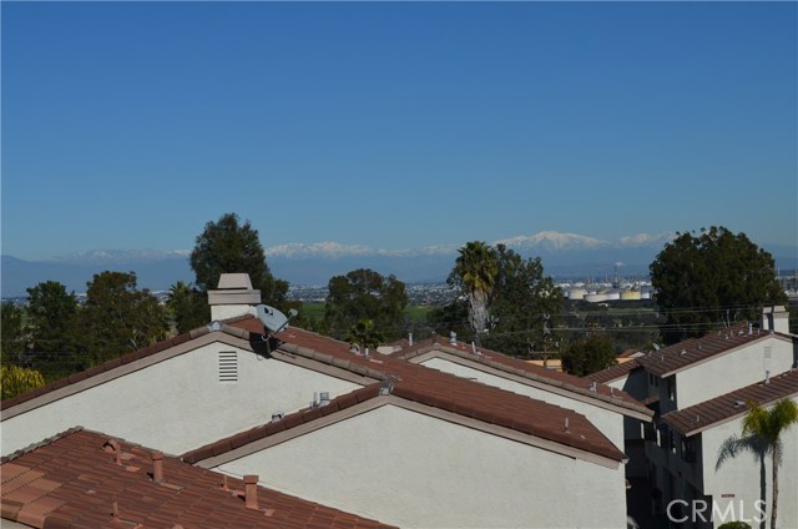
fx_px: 1394
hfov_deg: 32.0
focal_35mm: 63
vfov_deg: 21.5
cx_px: 399
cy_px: 264
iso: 100
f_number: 10
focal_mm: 42
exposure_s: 1/400
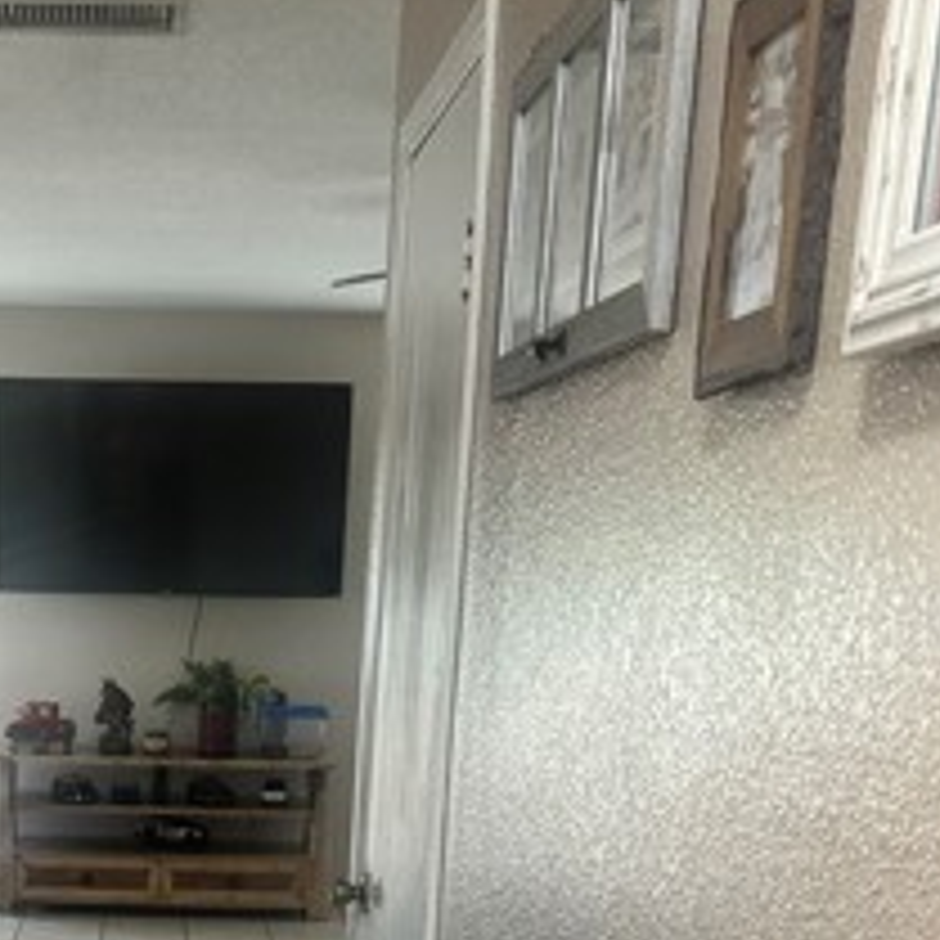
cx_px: 135
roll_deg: -1.8
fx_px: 1997
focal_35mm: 65
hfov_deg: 25.8
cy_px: 1016
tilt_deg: -11.3
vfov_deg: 24.8
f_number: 1.78
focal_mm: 6.86
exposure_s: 1/60
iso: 160
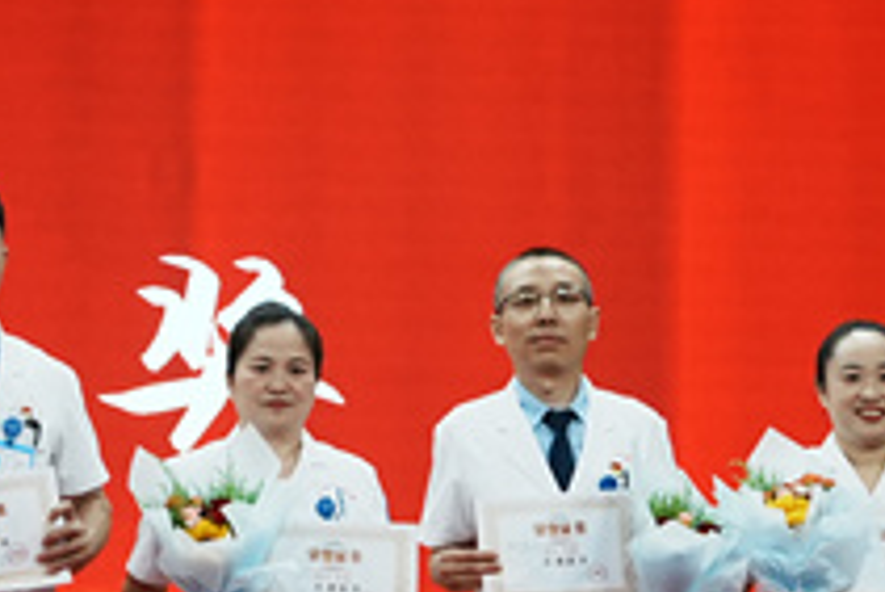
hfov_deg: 11.4
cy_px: 361
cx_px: 193
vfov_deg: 7.6
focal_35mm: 180
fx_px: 4428
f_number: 4
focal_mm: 38
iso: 1000
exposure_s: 1/125
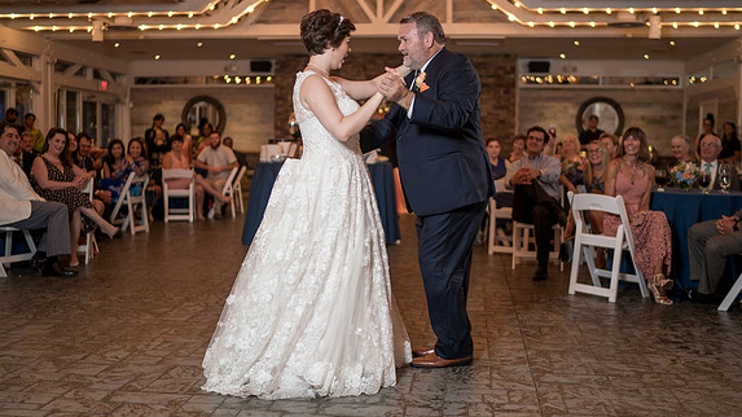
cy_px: 194
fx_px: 826
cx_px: 373
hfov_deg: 48.4
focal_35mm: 42
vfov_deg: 28.3
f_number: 1.4
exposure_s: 1/200
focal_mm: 35
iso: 250
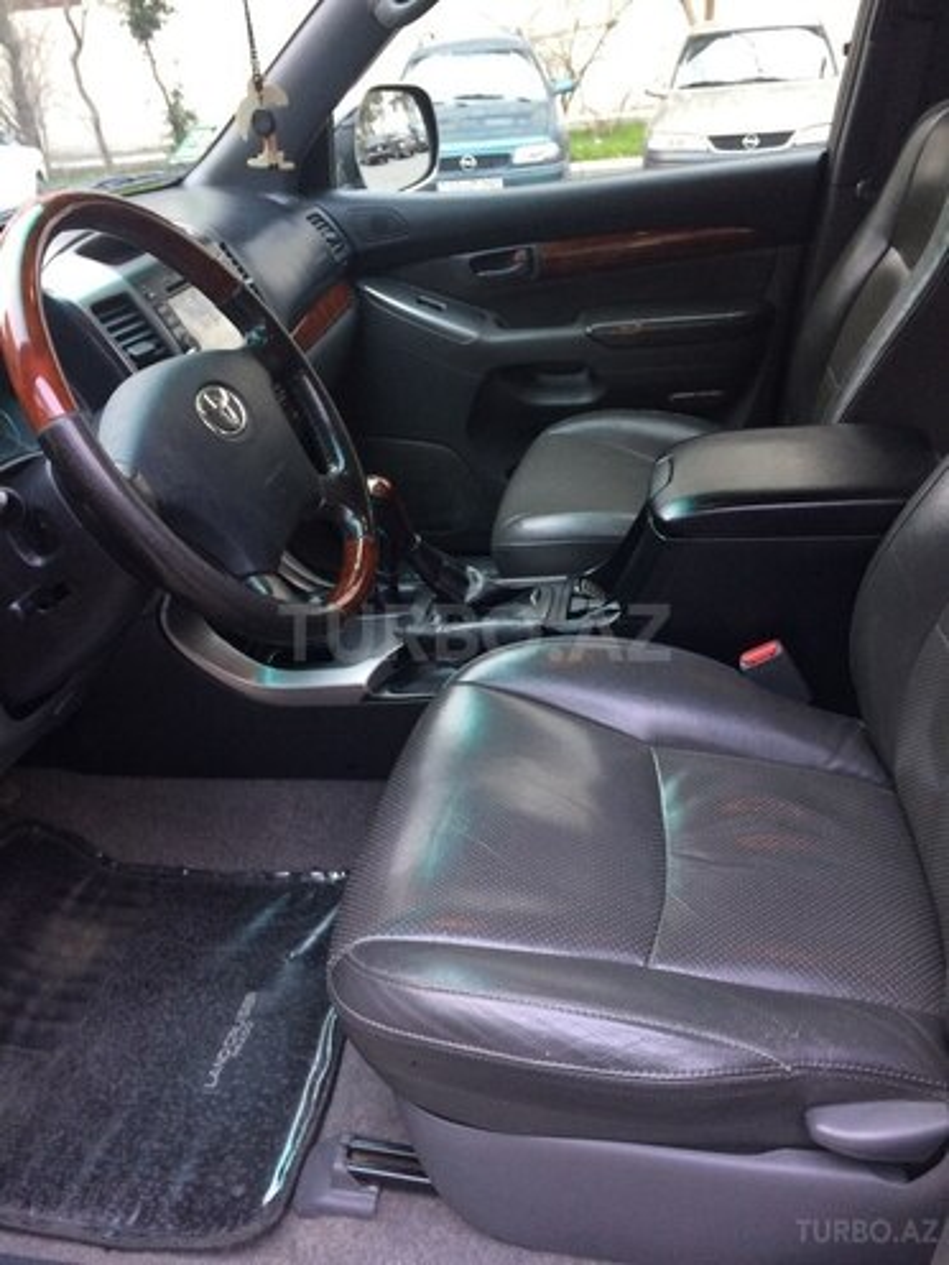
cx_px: 474
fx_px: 1060
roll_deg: +7.6
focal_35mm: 29
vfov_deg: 61.7
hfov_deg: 48.2
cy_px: 632
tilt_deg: -25.7
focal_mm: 4.15
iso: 125
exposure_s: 1/33
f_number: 2.2
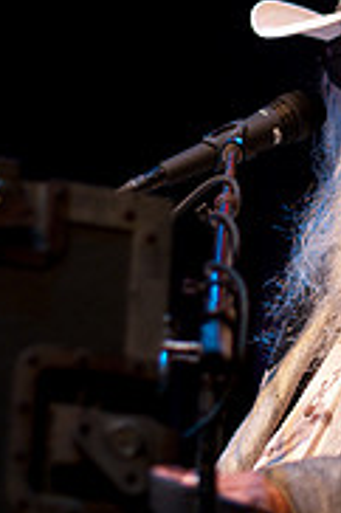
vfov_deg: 11.1
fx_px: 2633
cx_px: 404
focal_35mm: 185
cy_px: 237
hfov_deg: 7.4
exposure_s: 1/30
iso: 400
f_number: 2
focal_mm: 50
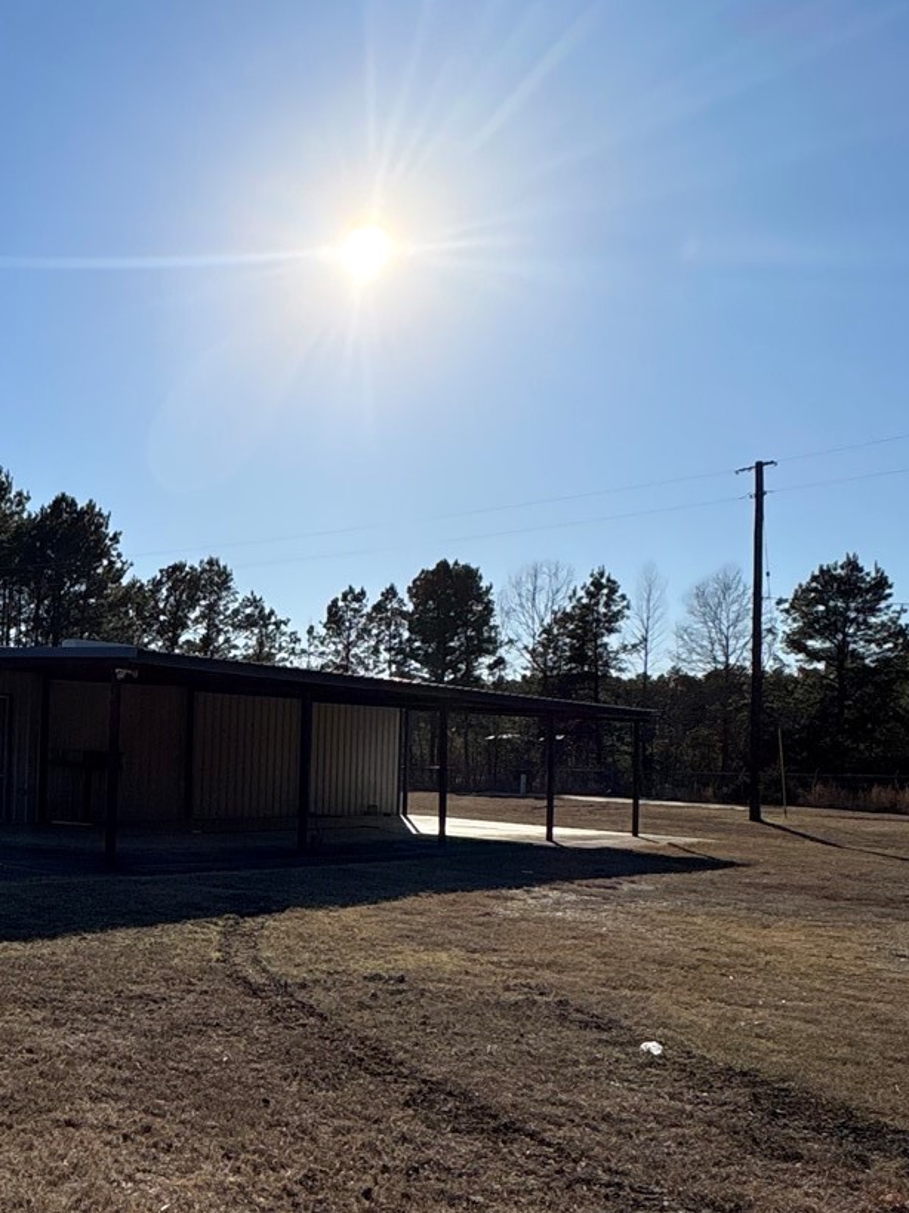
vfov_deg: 52.3
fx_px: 1226
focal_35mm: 35
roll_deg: -3.1
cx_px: -25
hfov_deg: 36.1
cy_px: 727
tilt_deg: +1.1
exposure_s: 1/6135
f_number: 2.2
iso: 80
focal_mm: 2.22
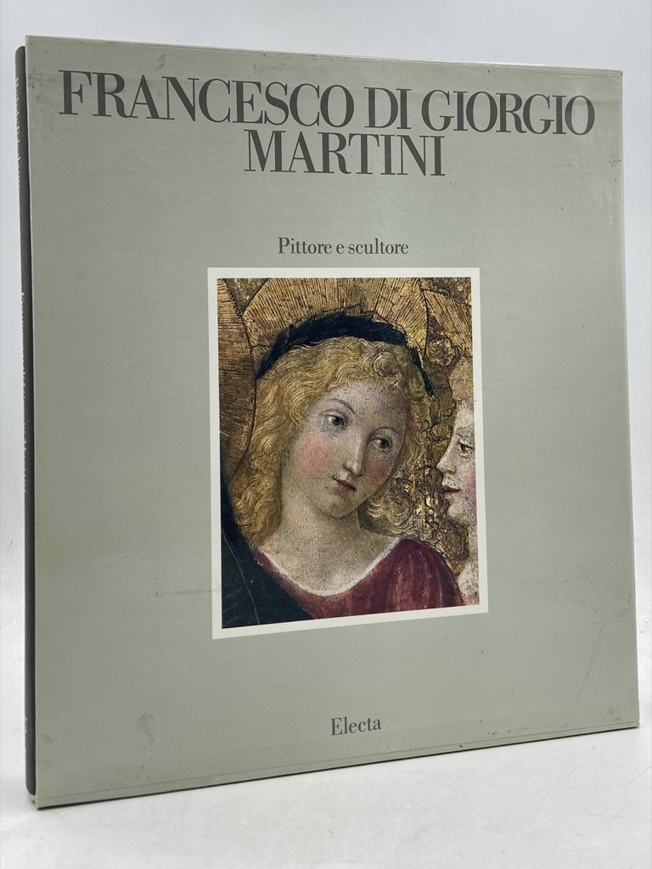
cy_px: 434
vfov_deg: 67.3
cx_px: 326
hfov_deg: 53.1
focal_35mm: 26
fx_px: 653
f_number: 1.8
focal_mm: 4.25
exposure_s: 1/382
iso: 32
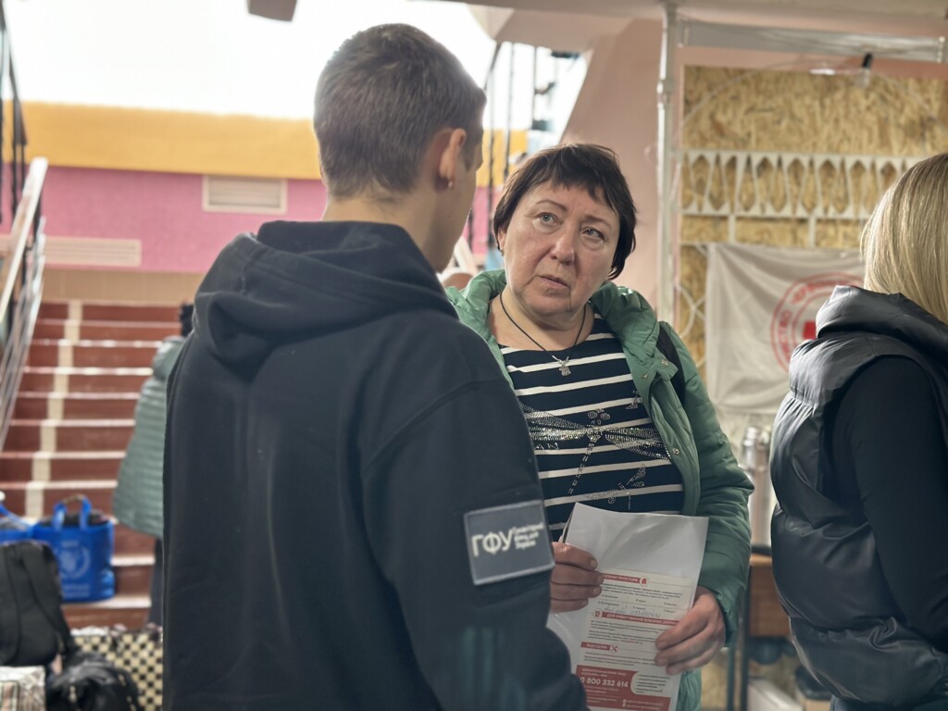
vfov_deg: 30.3
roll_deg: -1.0
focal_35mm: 48
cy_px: 356
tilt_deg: +0.0
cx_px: 474
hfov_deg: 39.7
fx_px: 1315
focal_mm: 6.86
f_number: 1.78
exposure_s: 1/54
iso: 400
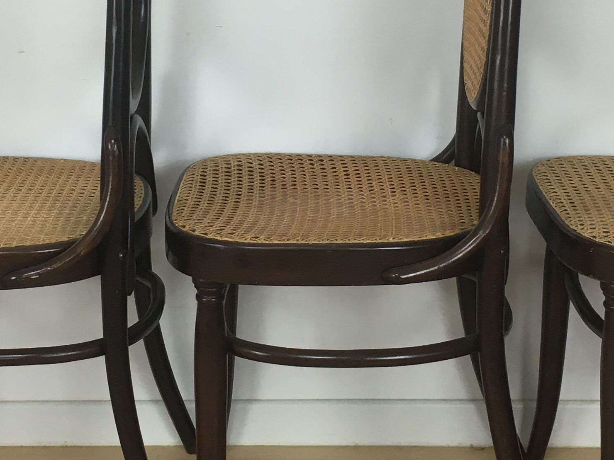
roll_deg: +1.3
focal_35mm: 79
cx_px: 225
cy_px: 141
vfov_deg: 18.6
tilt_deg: -13.9
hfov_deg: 24.6
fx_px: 1401
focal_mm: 4.15
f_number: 2.2
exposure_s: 1/33
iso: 32
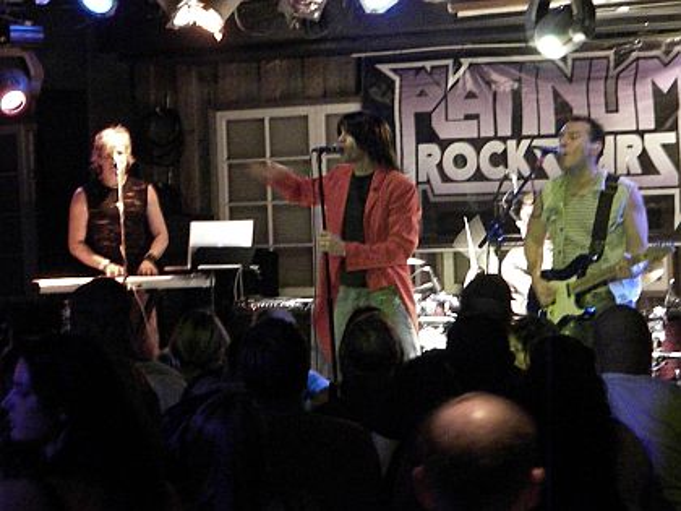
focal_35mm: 147
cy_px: 256
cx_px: 340
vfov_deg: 10.1
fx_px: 2892
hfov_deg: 13.4
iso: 3200
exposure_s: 1/15
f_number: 5
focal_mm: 26.8
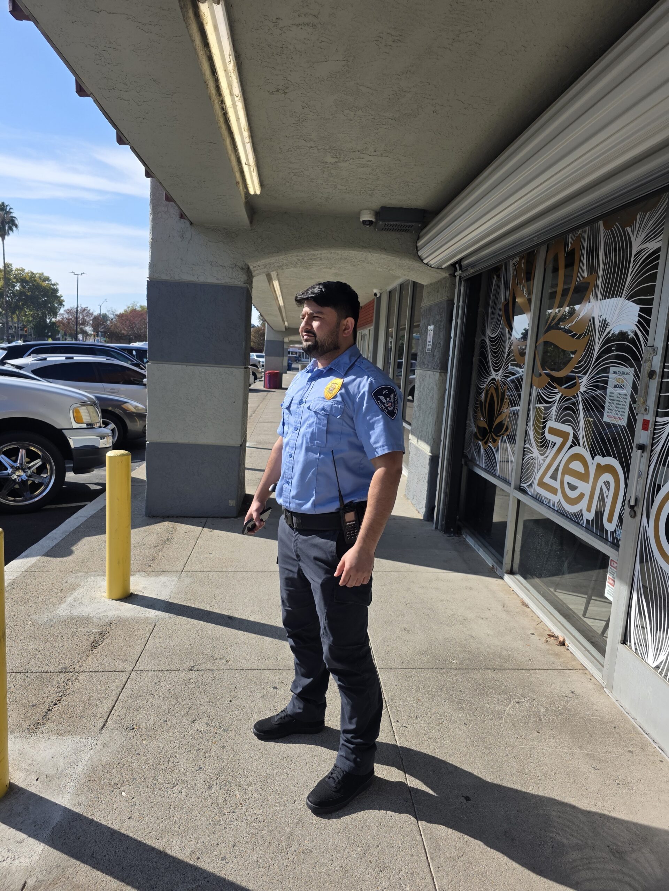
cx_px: 334
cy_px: 446
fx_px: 593
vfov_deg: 73.9
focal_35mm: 23
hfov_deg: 58.9
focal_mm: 6.3
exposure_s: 1/4766
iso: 80
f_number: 1.7
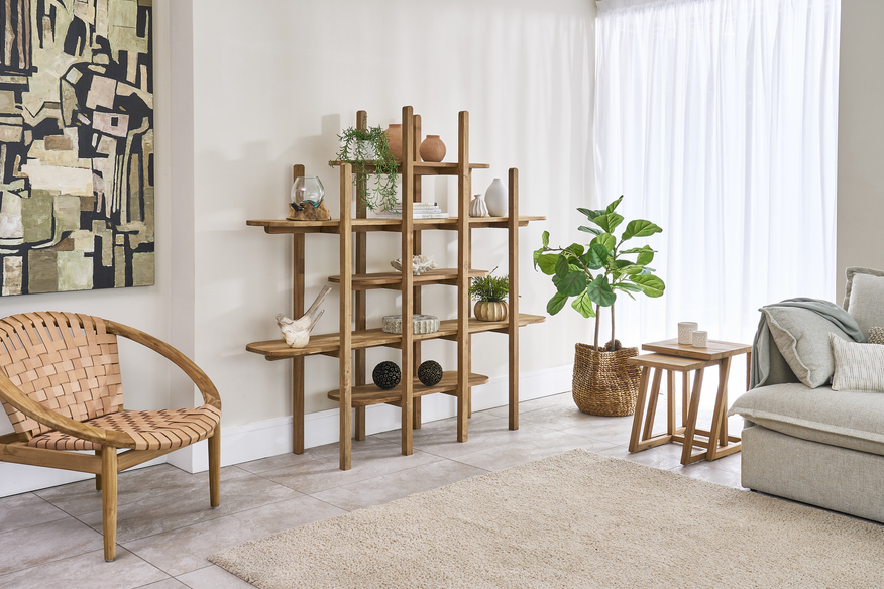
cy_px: 296
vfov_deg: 35.9
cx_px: 444
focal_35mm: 37
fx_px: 908
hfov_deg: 51.9
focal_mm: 36
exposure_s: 1/15
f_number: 13
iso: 250
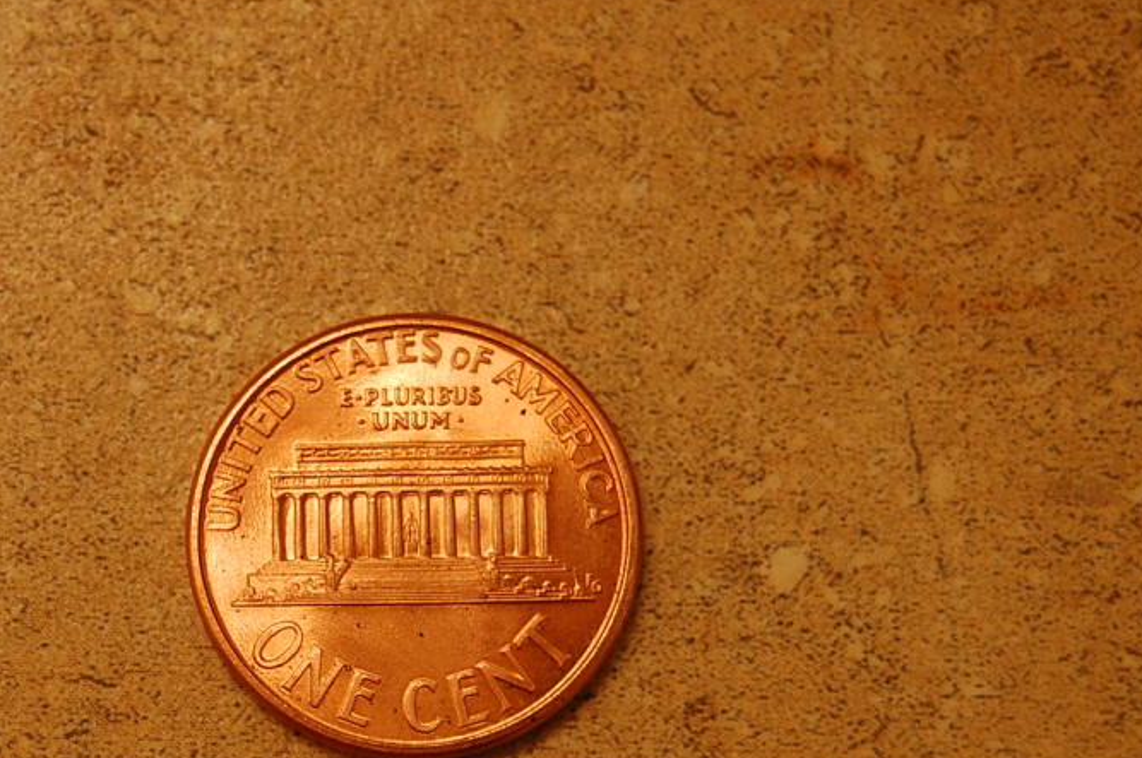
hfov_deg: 16.5
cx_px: 416
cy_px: 550
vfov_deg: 11.0
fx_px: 3921
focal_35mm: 124
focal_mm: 55
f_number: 5.6
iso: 400
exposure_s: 1/50
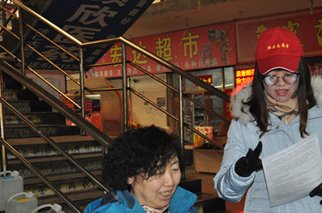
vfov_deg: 22.7
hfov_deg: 33.6
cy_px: 151
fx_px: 527
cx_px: 220
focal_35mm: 59
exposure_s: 1/60
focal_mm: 26
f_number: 4
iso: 800
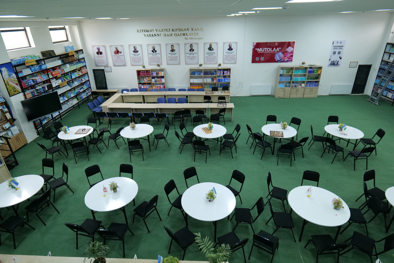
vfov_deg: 61.9
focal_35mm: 20
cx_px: 197
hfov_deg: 84.0
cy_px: 132
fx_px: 219
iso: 2500
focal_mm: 20
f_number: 3.5
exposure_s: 1/100
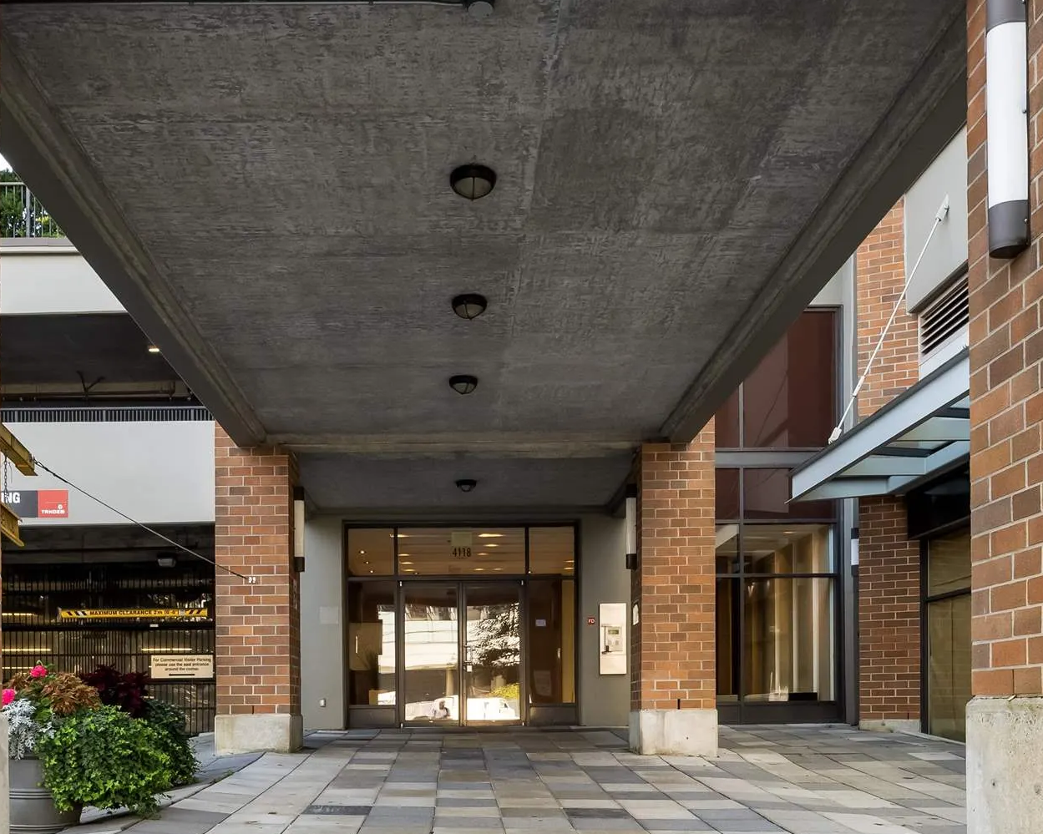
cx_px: 456
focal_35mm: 31
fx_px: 962
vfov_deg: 46.9
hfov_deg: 56.8
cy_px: 432
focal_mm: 9
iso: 250
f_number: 9
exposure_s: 1/4
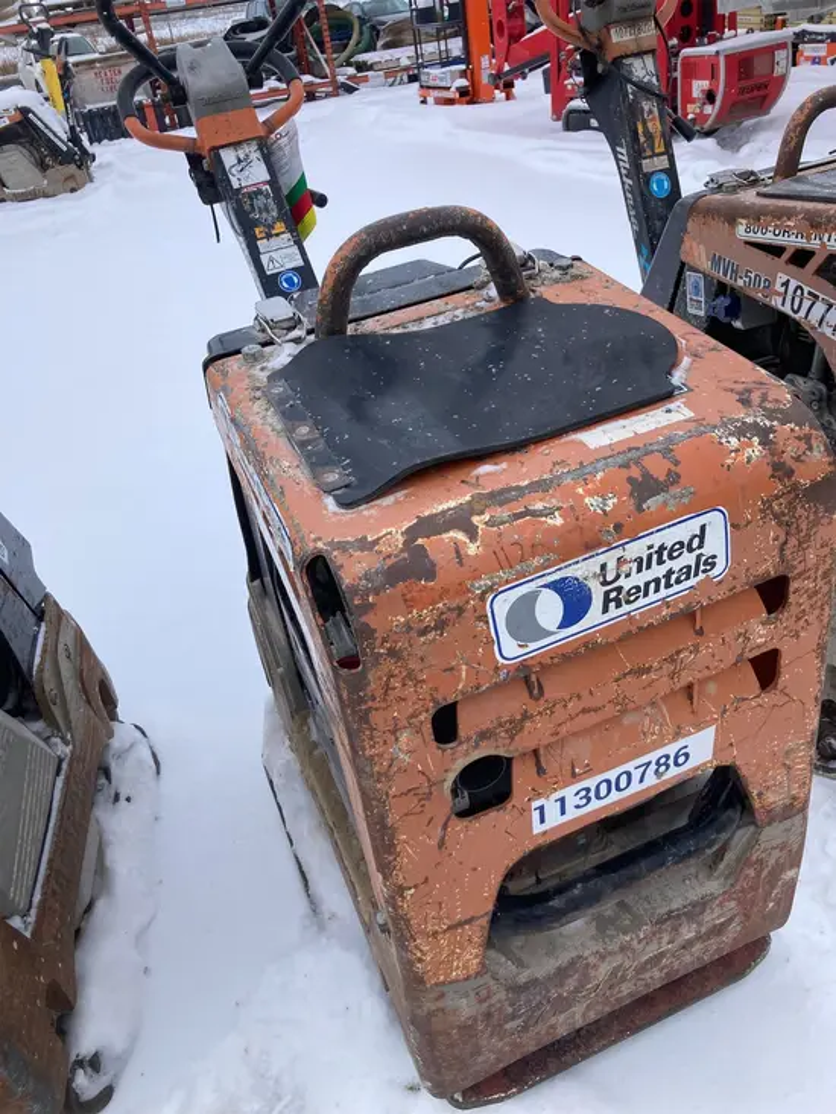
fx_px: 901
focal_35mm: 28
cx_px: 418
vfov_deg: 63.4
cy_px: 557
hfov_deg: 49.8
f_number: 1.8
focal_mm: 3.99
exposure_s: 1/453
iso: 20
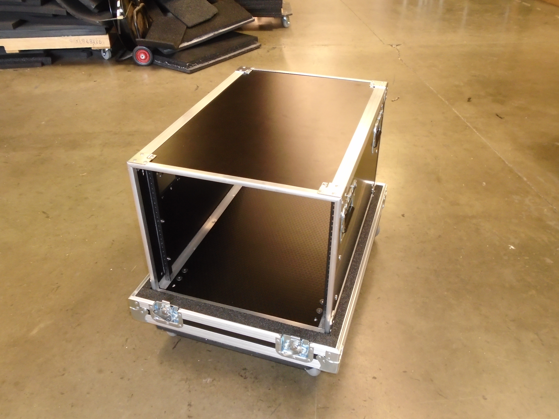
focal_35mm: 31
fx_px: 501
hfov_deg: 58.4
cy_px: 210
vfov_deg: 45.4
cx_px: 280
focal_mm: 5.5
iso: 400
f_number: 3.5
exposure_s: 1/40
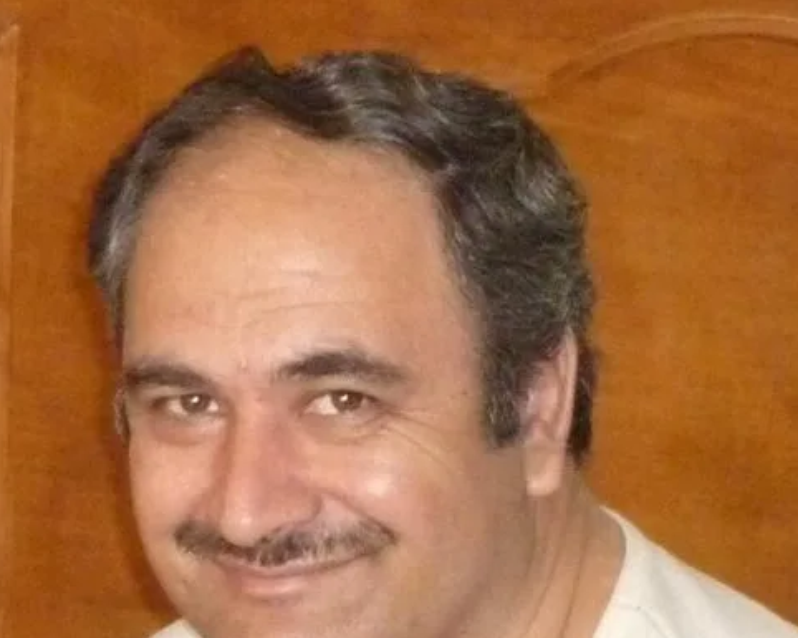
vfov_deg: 19.4
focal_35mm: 79
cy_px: 320
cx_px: 374
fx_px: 1865
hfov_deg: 24.2
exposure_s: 1/40
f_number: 4.1
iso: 640
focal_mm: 12.4
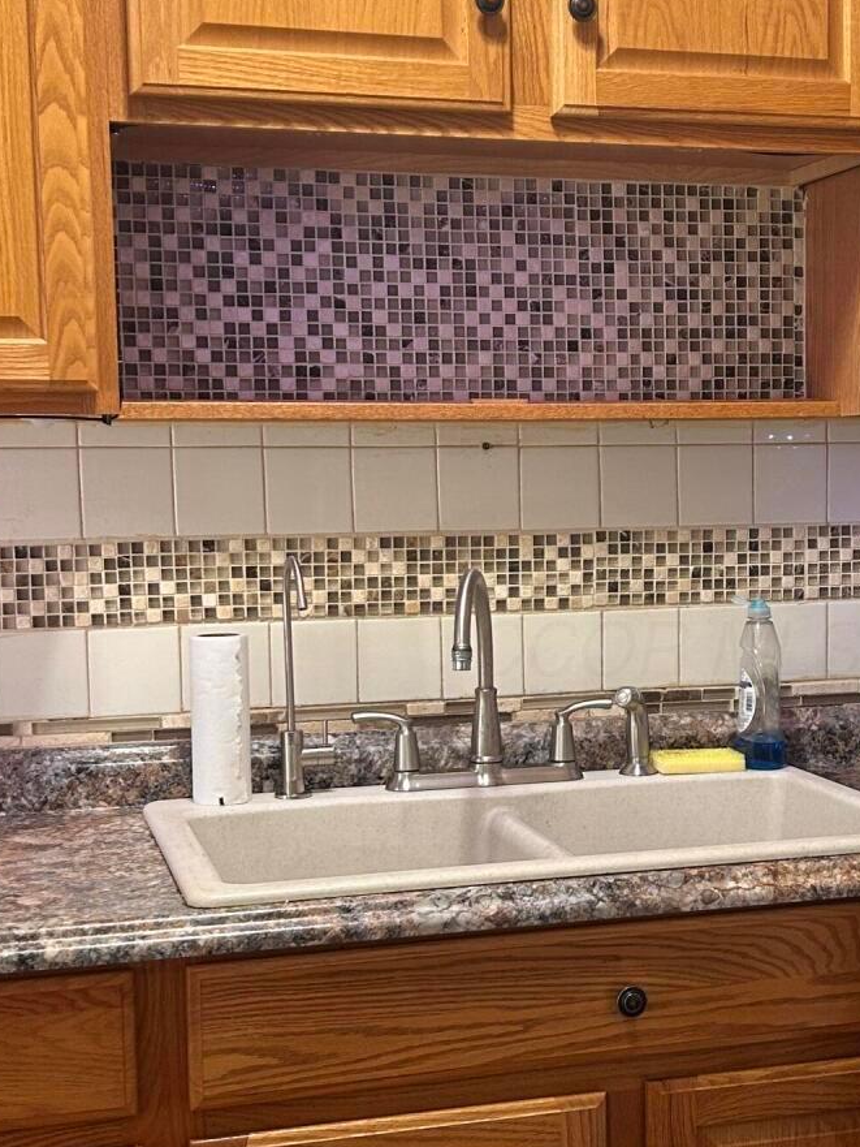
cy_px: 647
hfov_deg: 24.5
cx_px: 666
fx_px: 1954
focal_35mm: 59
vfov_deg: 32.7
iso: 100
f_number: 1.5
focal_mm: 5.7
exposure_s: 1/60
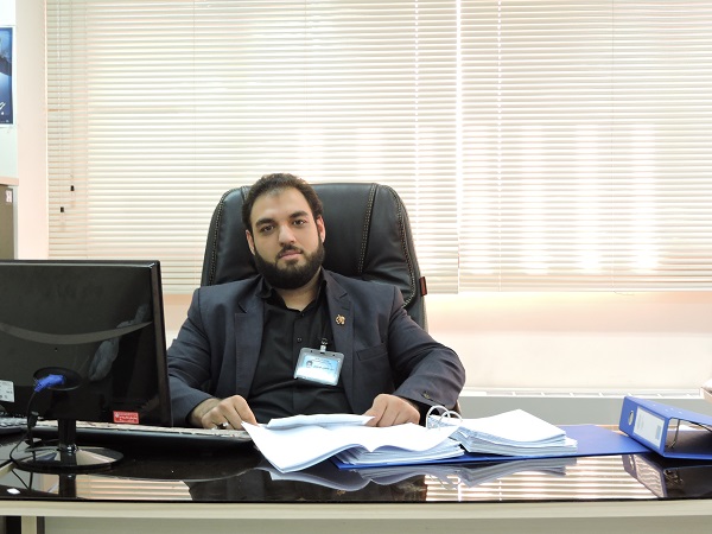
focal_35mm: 60
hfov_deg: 32.2
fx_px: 1234
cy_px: 267
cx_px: 356
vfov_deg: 24.4
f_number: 4.2
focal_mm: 10.7
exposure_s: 1/13
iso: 400
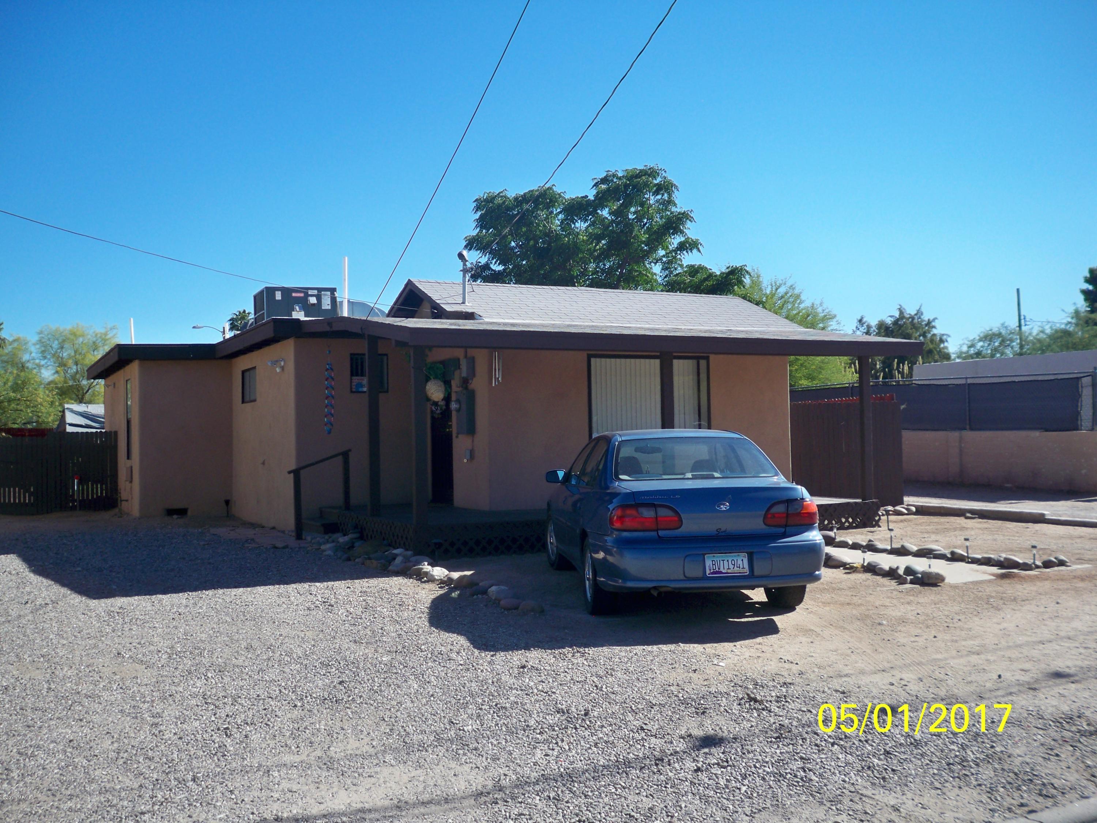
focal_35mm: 35
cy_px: 412
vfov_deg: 40.7
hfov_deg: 52.6
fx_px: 1109
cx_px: 548
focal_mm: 6.3
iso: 64
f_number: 3.1
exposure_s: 1/640
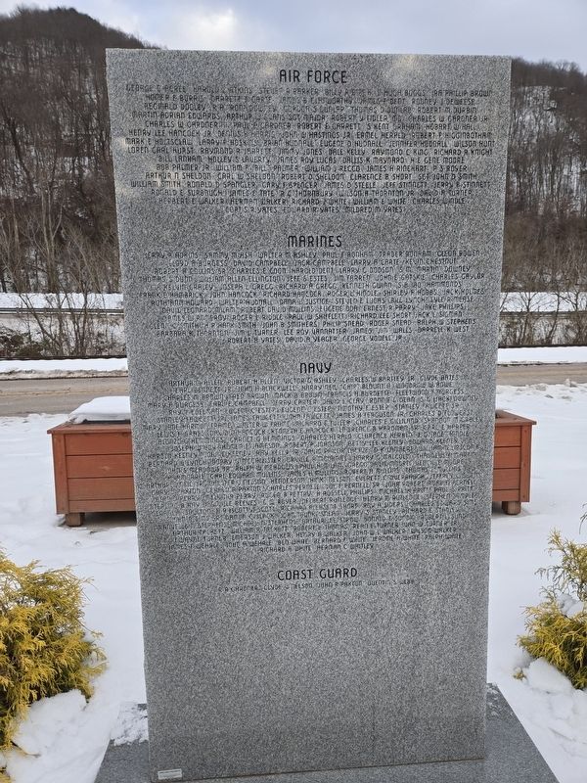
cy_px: 392
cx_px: 294
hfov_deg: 58.9
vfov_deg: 73.9
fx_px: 520
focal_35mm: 23
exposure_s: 1/398
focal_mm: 5.4
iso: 25
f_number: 1.8
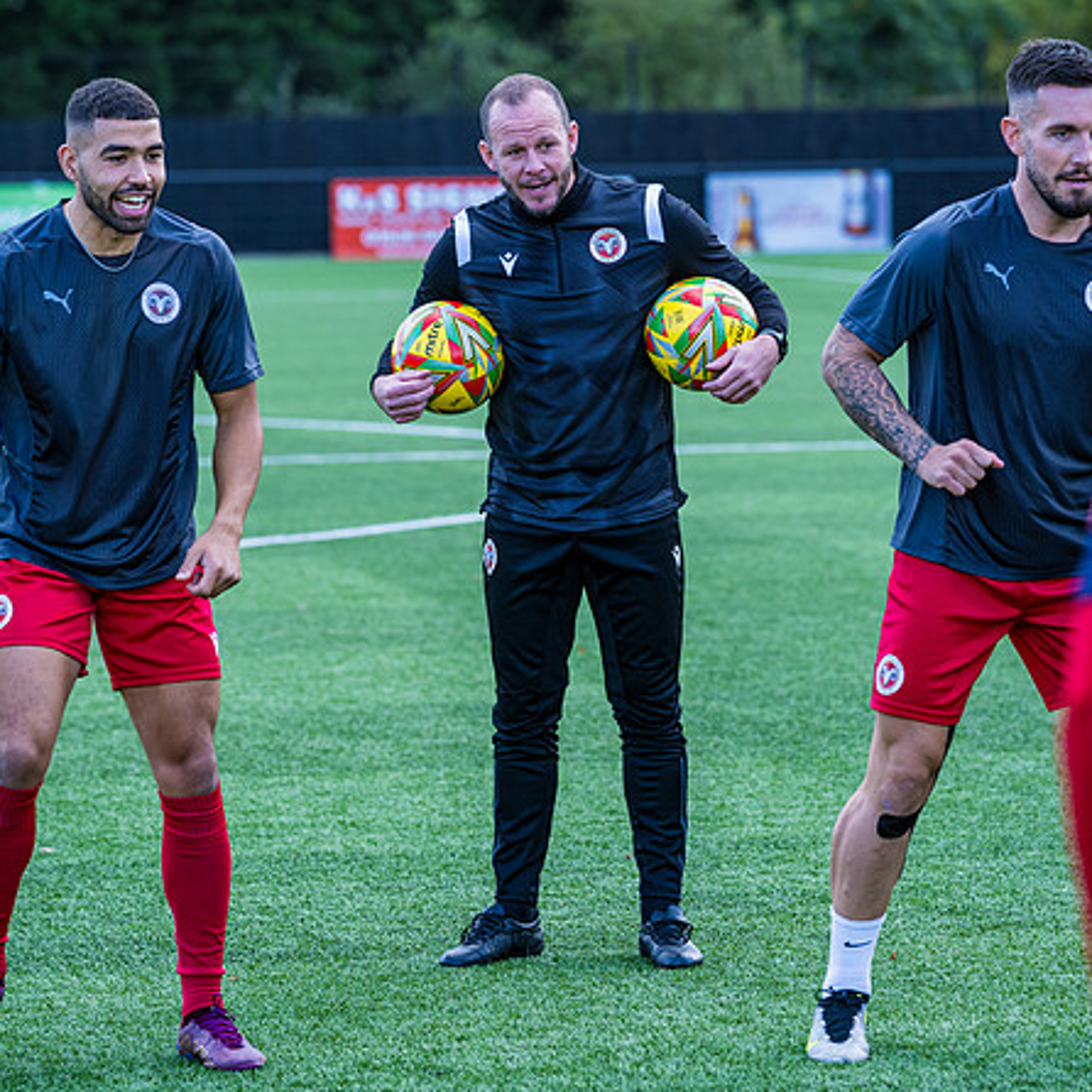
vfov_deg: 9.2
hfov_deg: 9.2
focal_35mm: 190
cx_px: 629
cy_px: 520
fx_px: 6781
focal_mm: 135
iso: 400
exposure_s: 1/640
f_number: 4
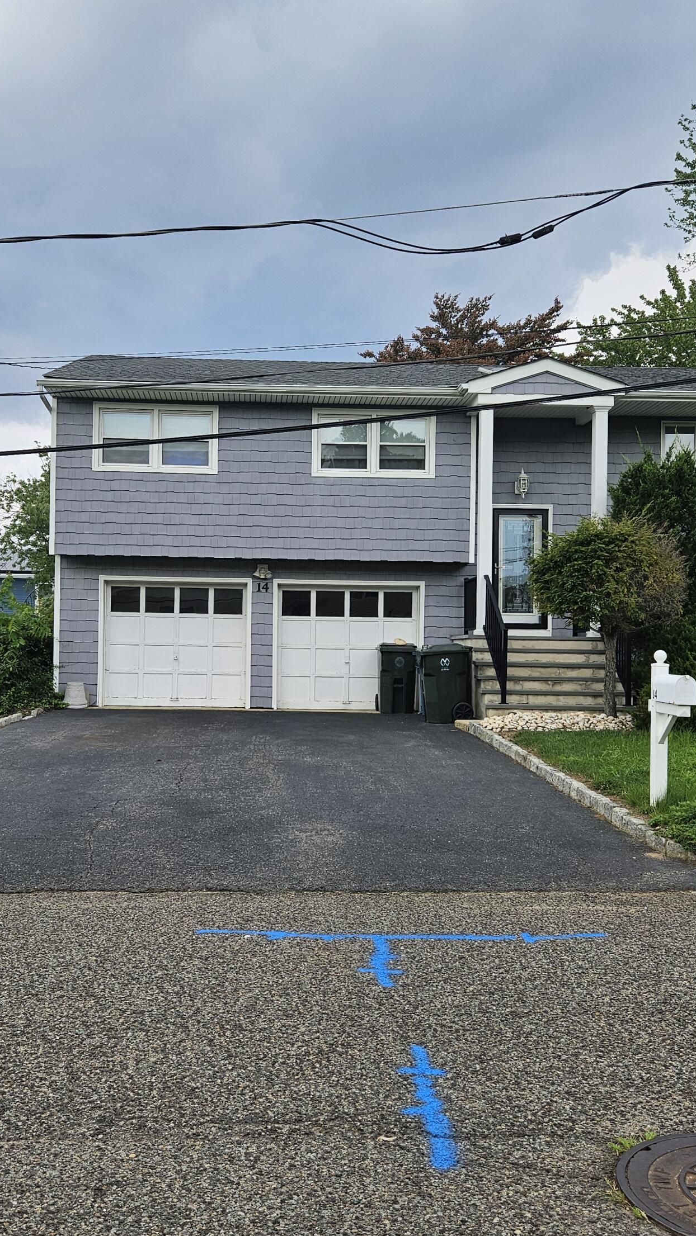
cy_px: 618
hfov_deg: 34.6
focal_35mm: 34
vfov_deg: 58.0
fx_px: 1115
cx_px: 297
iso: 40
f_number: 1.8
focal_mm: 5.4
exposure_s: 1/1343
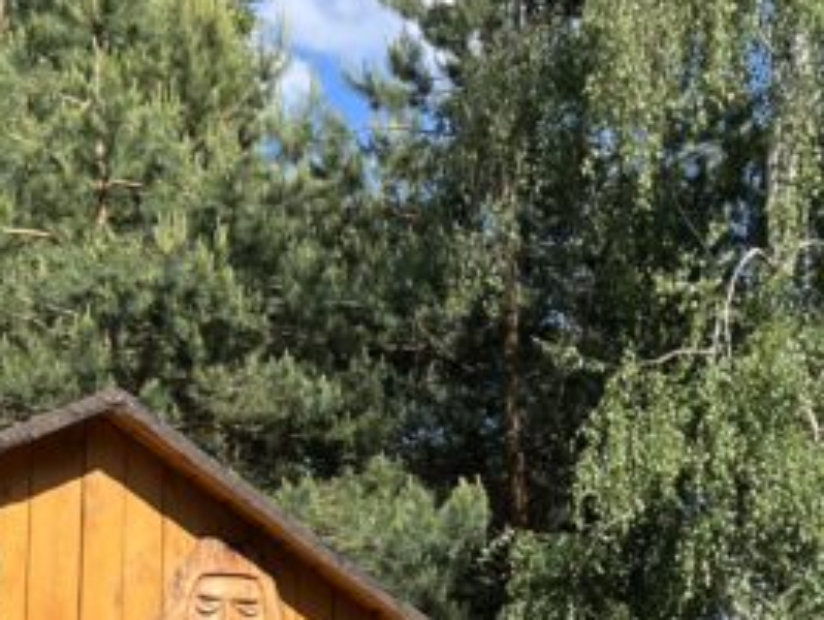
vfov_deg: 14.2
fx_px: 2383
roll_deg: +0.5
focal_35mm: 100
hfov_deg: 19.5
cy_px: 825
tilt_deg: +5.5
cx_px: 579
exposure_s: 1/2165
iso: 50
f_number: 1.5
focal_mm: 5.7
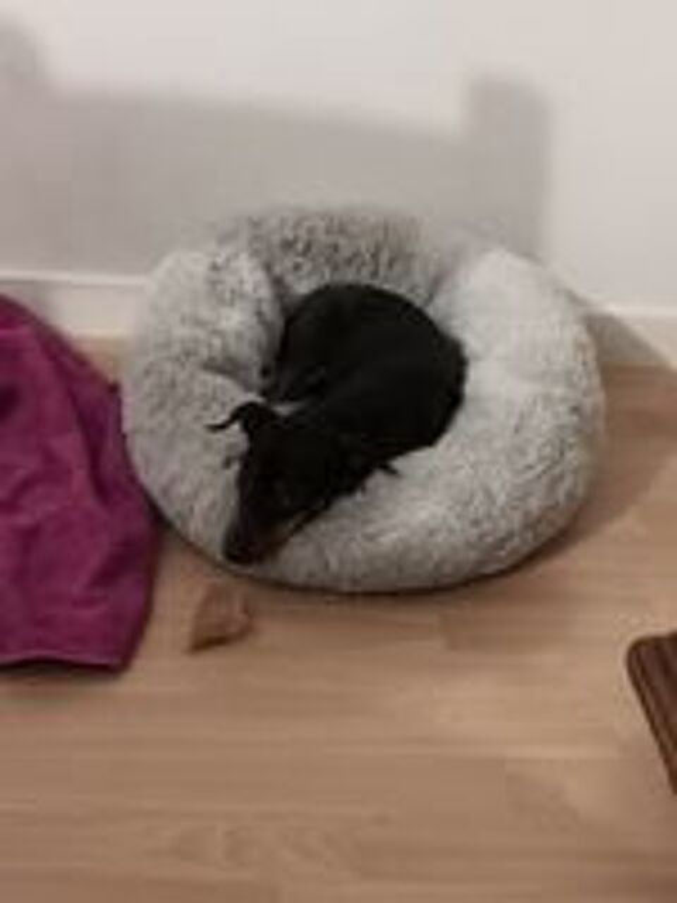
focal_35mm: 56
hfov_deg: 26.1
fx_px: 1460
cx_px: 338
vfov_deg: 34.3
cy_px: 452
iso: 1600
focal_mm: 3.95
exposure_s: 1/16.7
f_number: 1.8
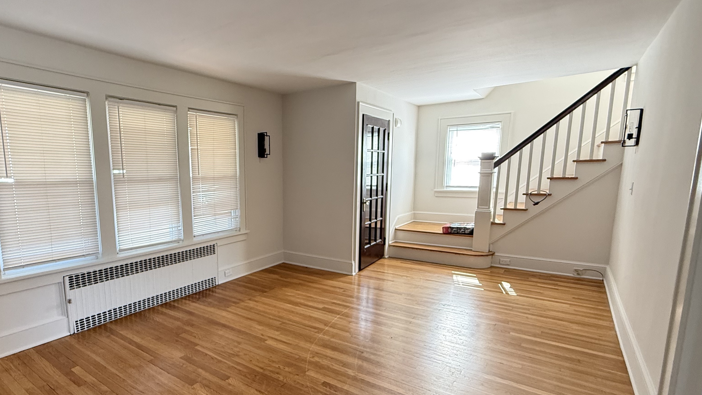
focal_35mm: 20
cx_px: 267
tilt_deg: -8.4
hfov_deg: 85.1
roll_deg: +0.2
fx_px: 372
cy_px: 226
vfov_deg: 55.7
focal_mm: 2.22
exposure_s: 1/65
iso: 400
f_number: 2.2
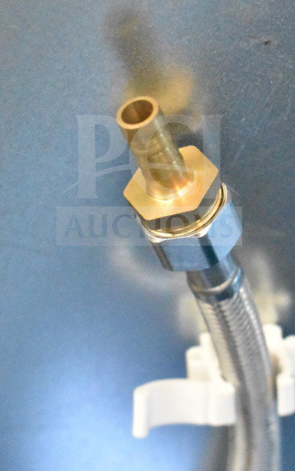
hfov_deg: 13.4
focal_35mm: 98
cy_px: 180
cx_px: 149
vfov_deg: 21.2
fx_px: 1260
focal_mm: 40
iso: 25600
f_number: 4.8
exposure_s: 1/20
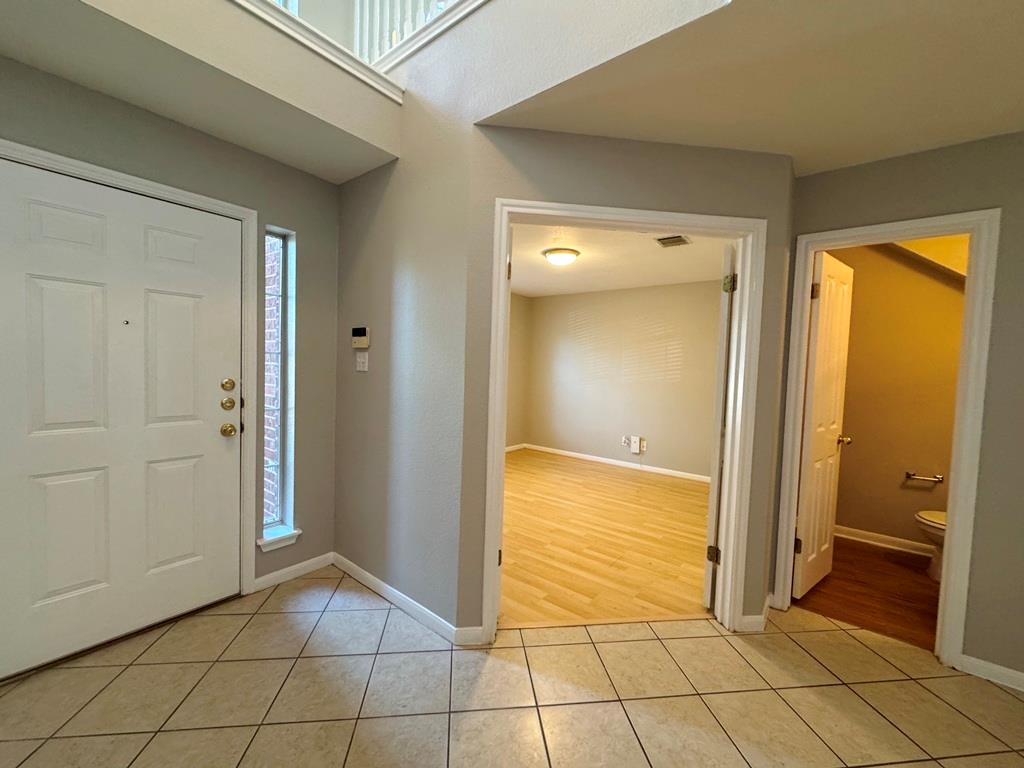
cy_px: 384
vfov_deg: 85.7
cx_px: 512
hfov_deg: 102.1
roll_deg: -2.0
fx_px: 414
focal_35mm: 14
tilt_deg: -1.7
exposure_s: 1/60
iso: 320
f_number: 2.2
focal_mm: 2.22
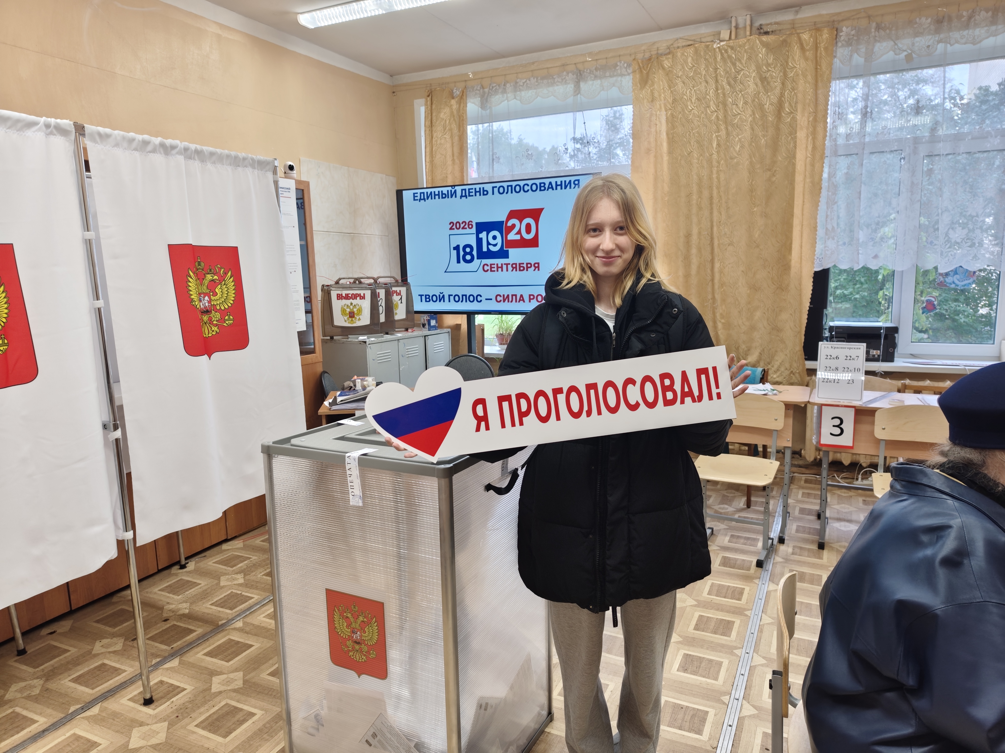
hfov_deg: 73.9
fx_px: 668
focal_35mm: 23
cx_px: 502
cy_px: 376
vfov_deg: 58.9
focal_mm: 6.04
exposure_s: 1/50
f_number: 1.7
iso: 500
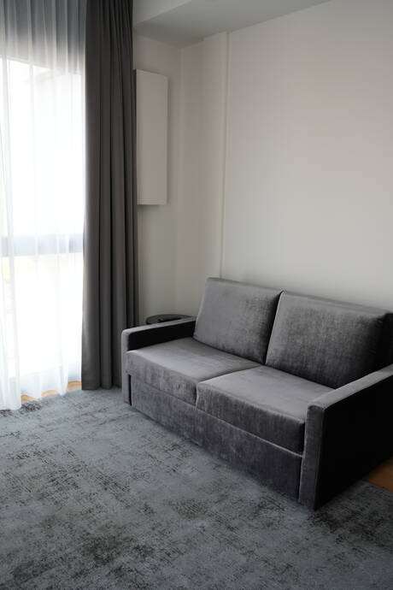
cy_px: 295
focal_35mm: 28
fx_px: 458
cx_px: 196
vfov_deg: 65.5
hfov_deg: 46.4
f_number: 4
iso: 640
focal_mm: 28
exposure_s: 1/160
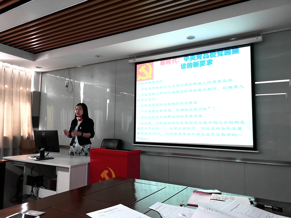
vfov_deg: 51.4
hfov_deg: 65.3
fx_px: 227
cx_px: 146
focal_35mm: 27
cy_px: 109
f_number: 1.8
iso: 125
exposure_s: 1/33.3
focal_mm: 3.95
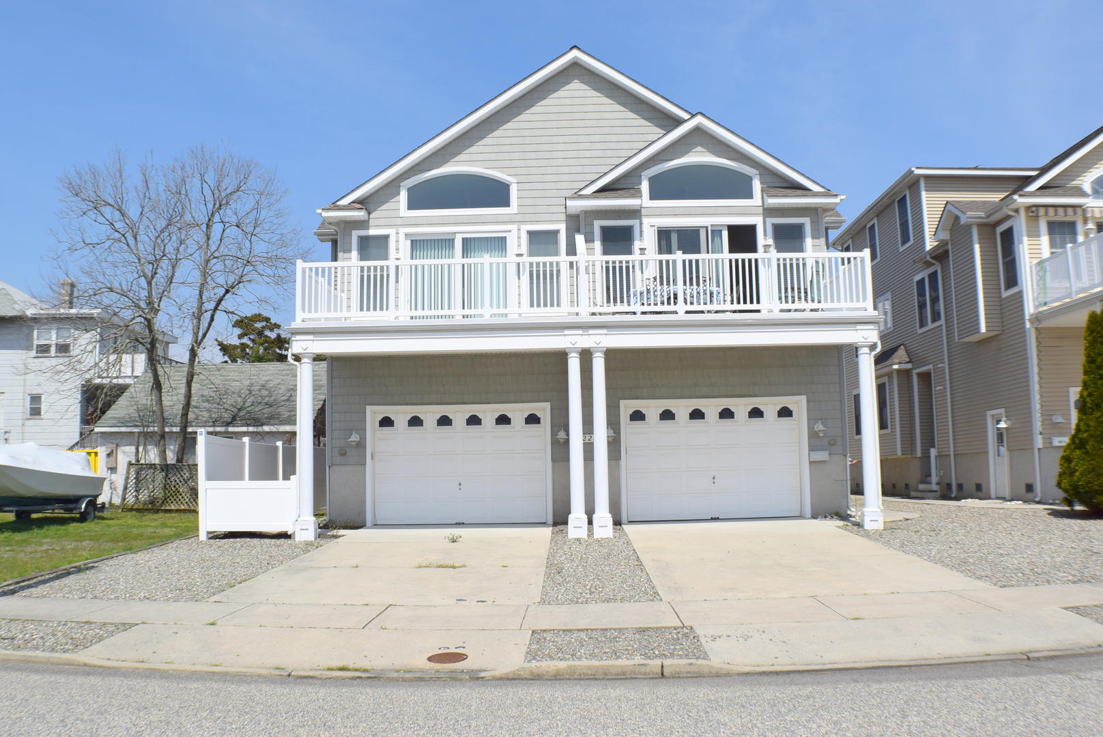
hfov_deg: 46.4
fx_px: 1288
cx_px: 552
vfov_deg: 31.9
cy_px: 368
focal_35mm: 42
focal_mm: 28
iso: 200
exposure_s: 1/640
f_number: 13
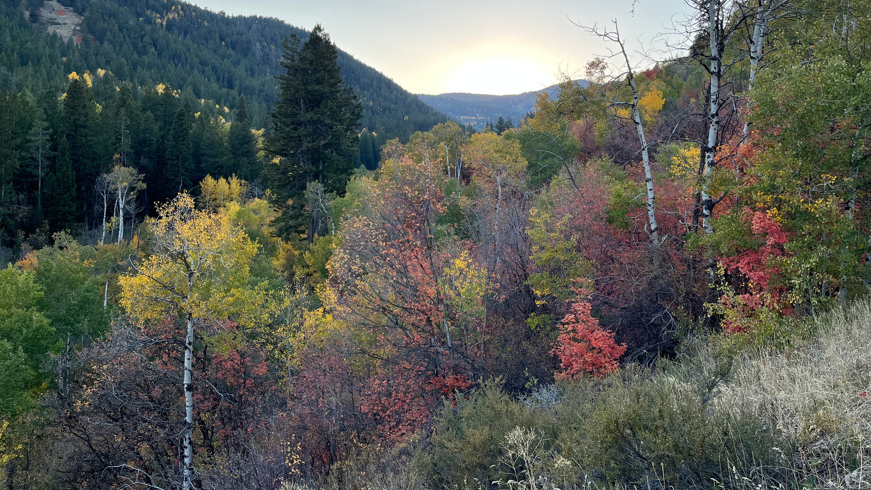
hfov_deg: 66.1
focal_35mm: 29
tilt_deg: +0.5
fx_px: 670
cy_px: 191
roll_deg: -2.4
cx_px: 441
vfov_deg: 40.0
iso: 50
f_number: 1.6
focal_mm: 5.1
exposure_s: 1/688
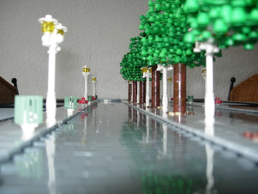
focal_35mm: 38
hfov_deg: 49.0
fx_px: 283
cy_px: 97
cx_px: 129
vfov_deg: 37.7
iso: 79
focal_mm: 7.8
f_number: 2.8
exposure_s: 1/20.7
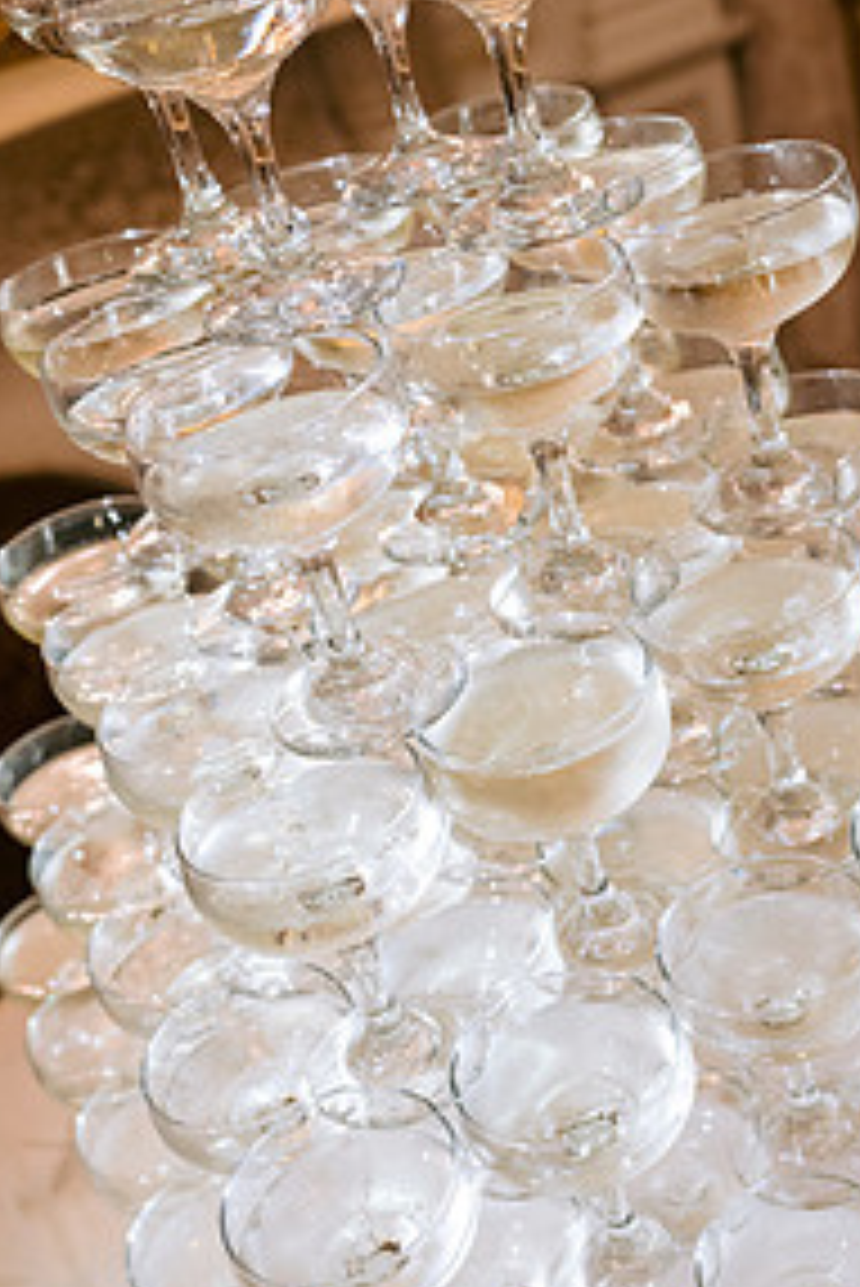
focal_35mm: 44
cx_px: 590
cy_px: 747
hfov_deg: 30.3
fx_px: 1575
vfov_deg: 44.3
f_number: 3.5
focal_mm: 28
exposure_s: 1/60
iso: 1600
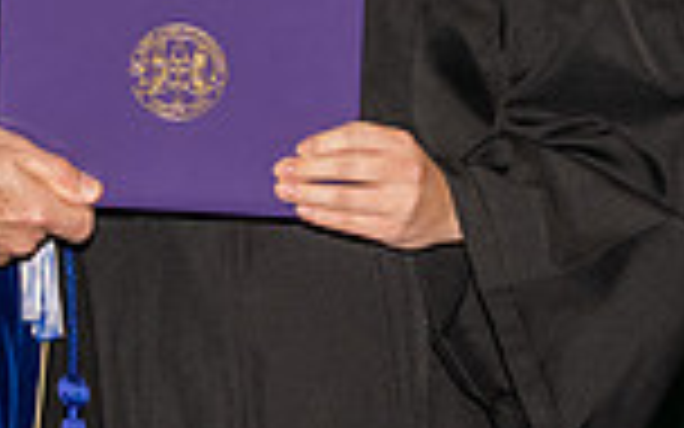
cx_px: 27
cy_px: -146
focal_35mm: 311
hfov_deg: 6.7
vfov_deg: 4.2
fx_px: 5797
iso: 1000
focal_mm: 80
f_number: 5.6
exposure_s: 1/200
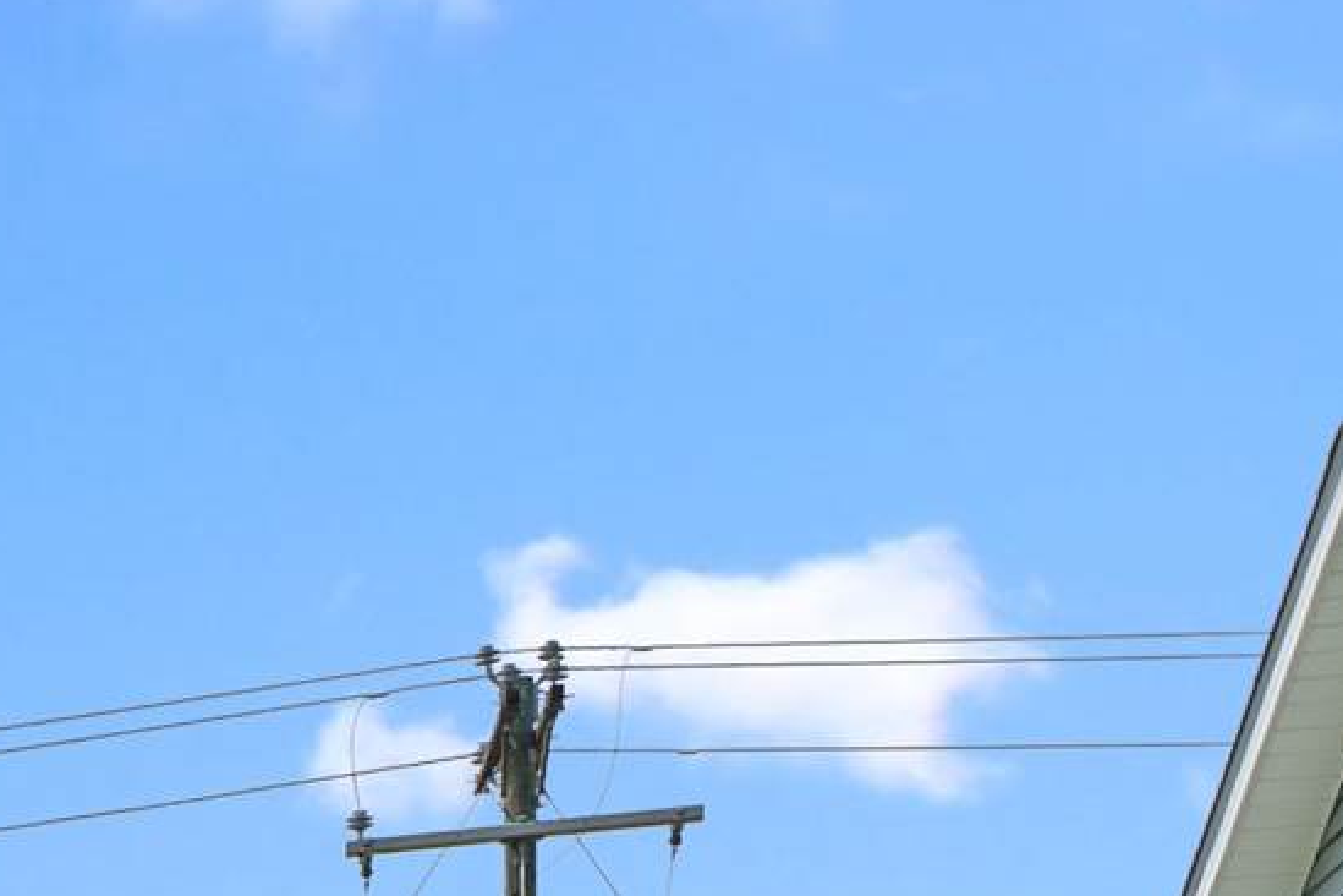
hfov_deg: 10.6
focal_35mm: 151
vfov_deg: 8.6
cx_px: -2341
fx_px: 5633
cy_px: 1748
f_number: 8
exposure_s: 1/250
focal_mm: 27
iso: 160
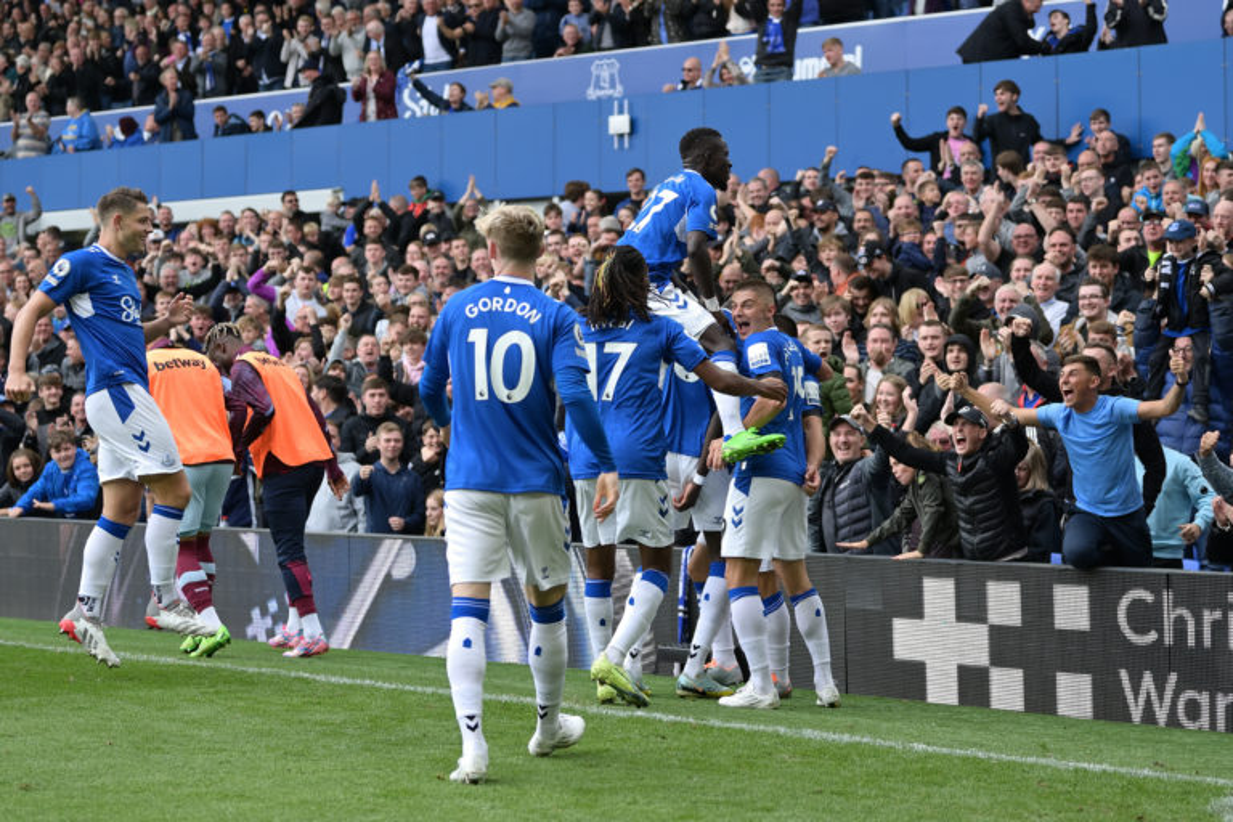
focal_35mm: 70
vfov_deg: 19.5
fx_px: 2397
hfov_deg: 28.8
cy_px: 411
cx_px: 616
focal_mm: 70
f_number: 2.8
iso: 640
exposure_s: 1/1250
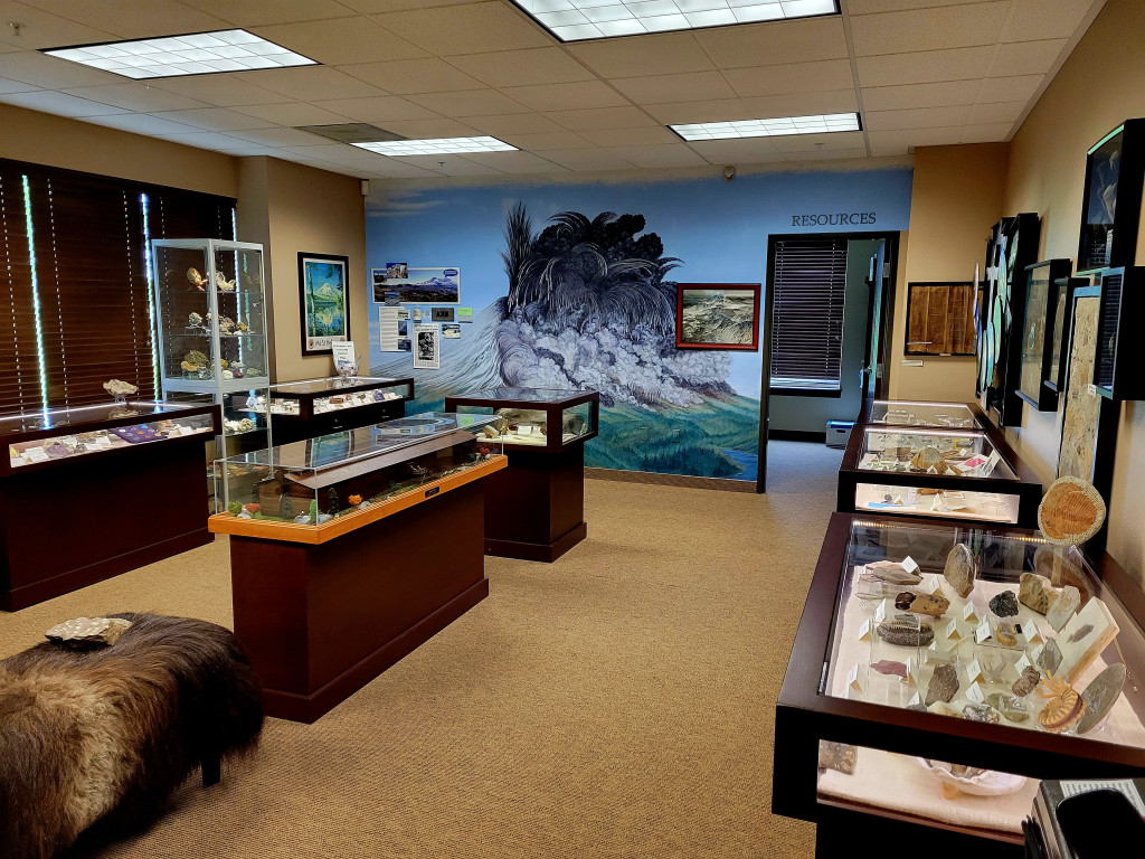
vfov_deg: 53.1
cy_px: 430
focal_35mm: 26
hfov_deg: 67.3
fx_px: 860
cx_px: 572
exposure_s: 1/120
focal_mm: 5.4
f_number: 1.8
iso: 320
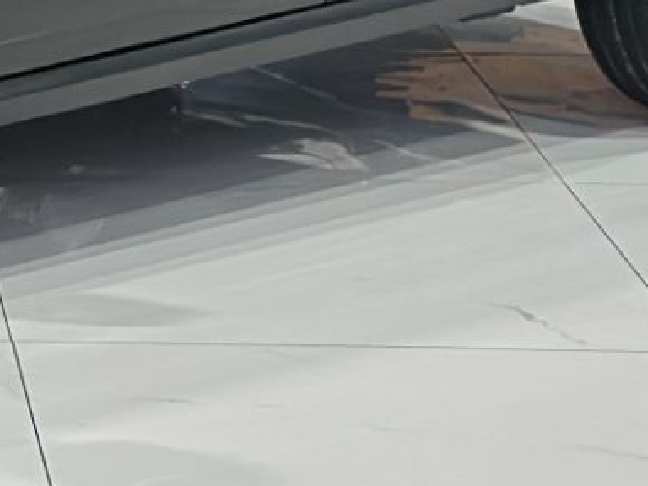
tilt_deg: -8.0
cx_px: -302
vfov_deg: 6.1
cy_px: -285
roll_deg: -0.9
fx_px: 4493
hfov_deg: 8.1
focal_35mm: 240
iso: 200
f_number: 1.78
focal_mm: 6.86
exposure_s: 1/120
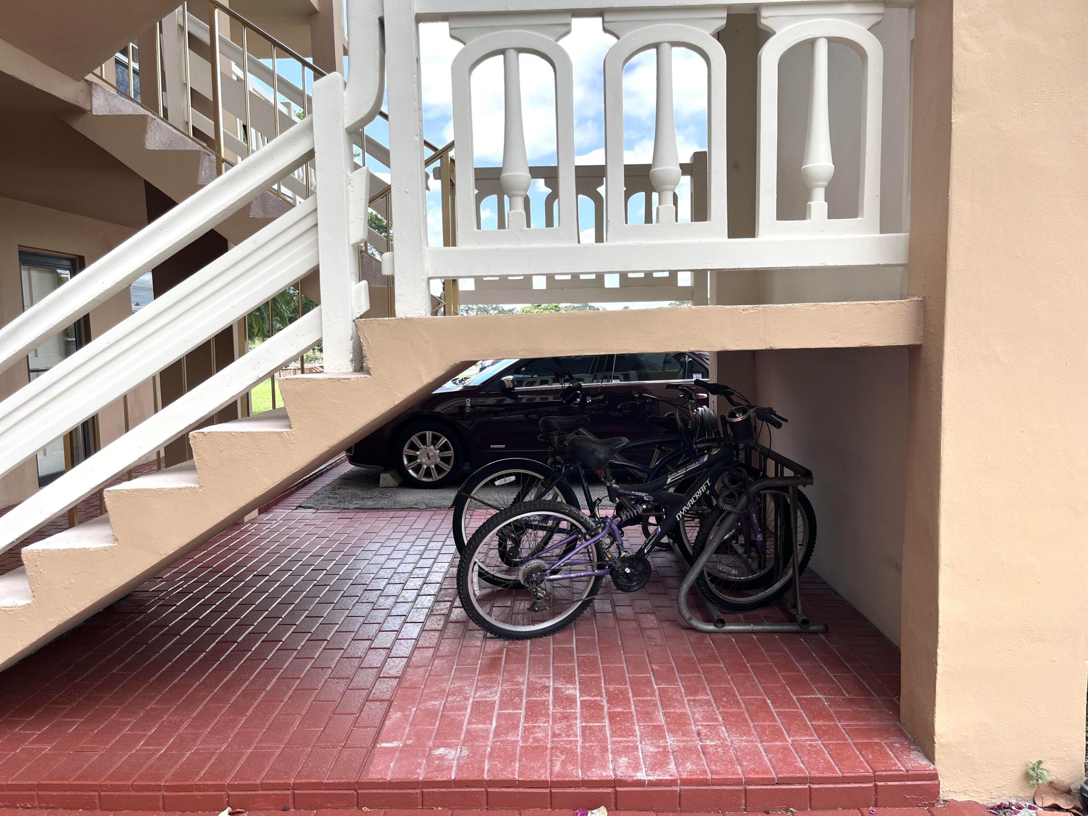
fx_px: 817
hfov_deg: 67.3
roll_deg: +0.9
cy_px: 408
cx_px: 544
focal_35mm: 26
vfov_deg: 53.1
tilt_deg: -5.3
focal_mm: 5.1
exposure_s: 1/891
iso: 50
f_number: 1.6
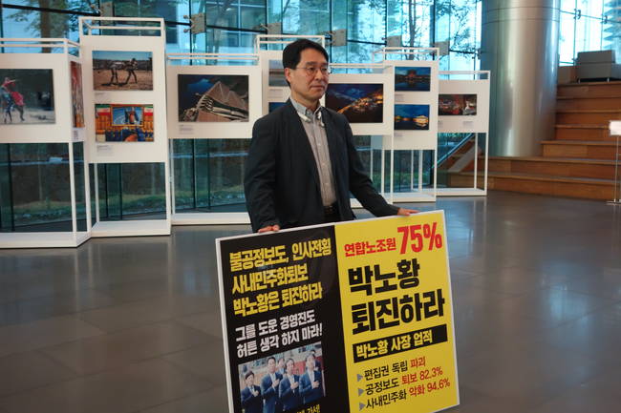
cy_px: 206
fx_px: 707
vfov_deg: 32.6
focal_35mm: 41
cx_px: 310
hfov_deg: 47.4
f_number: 2.8
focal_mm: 15.28
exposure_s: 1/60
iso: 800
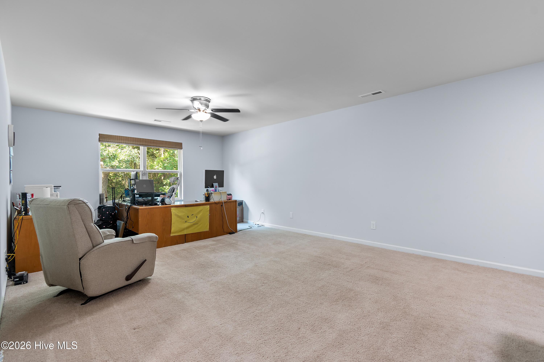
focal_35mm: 15
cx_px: 272
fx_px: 227
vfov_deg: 77.3
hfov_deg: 100.4
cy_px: 181
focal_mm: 10
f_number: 8
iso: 100
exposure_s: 1
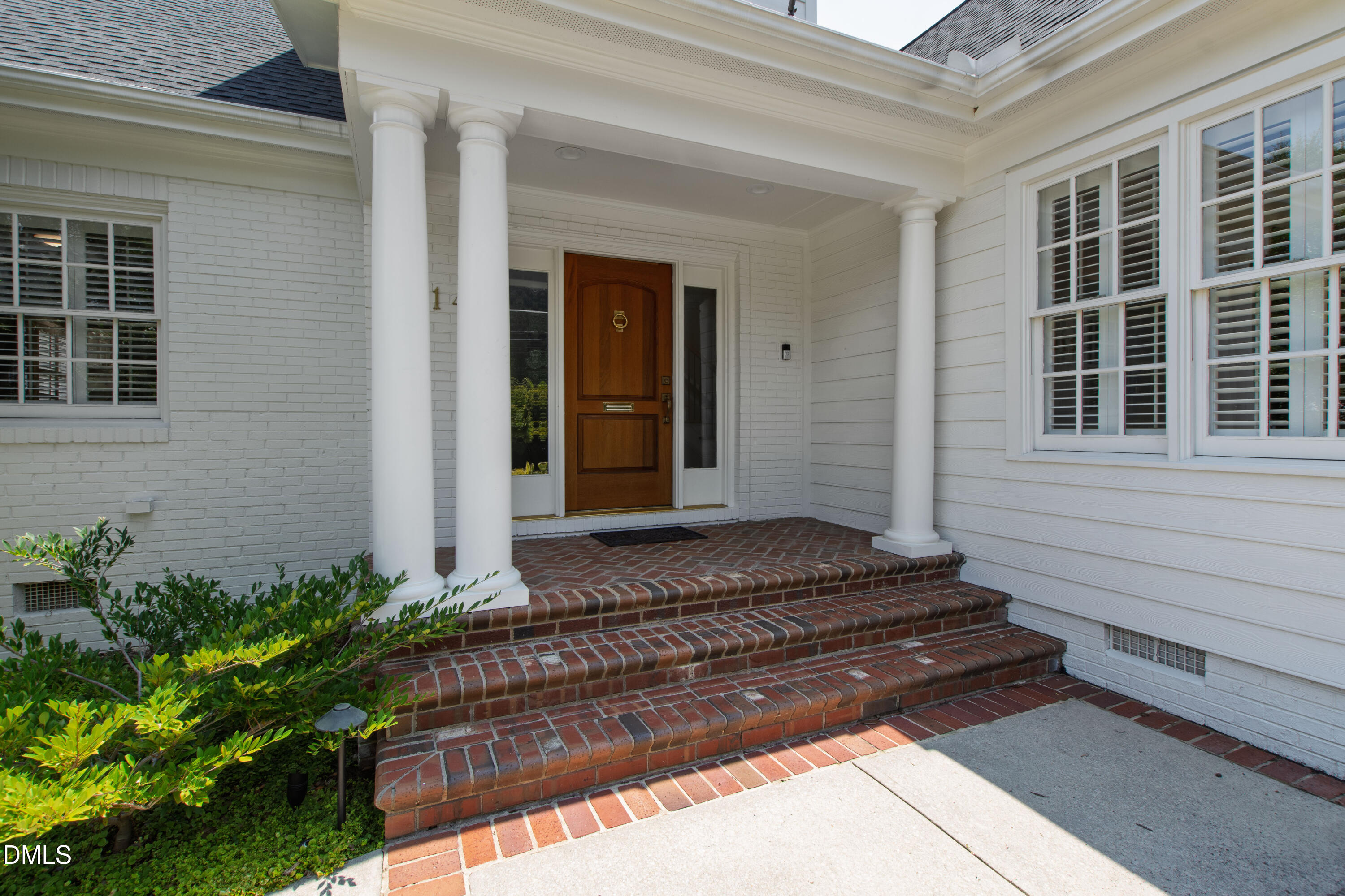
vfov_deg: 77.3
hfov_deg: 100.4
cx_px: 672
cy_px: 448
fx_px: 560
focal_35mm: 15
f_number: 8
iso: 100
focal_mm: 10
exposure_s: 1/60
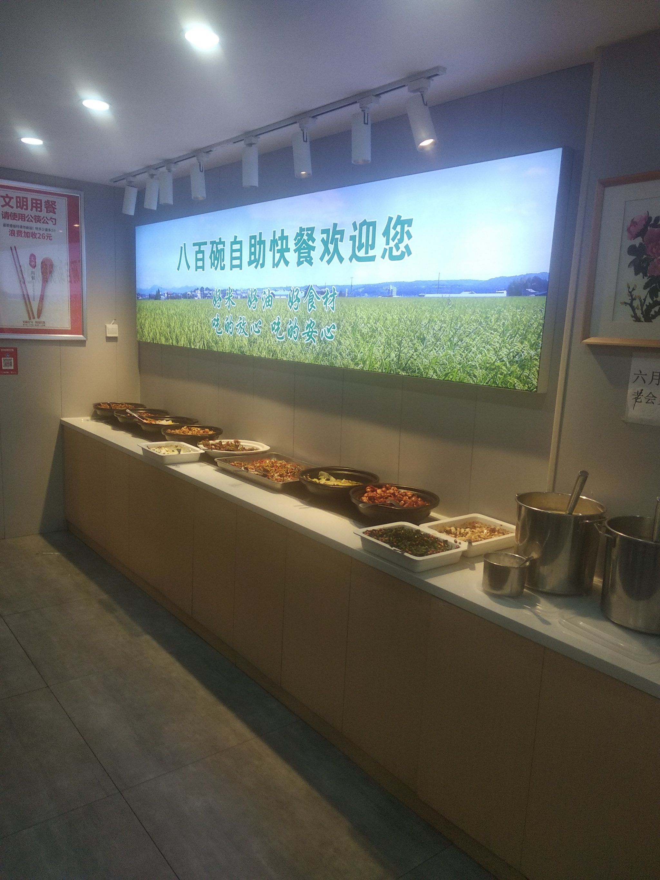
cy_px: 440
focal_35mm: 26
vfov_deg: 67.3
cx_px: 330
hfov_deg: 53.1
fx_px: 661
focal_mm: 3.81
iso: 160
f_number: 2.2
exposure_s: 1/100
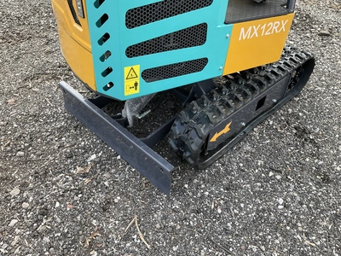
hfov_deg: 61.7
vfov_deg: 48.2
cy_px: 128
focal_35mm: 29
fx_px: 286
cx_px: 170
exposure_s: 1/348
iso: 25
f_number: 1.8
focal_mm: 3
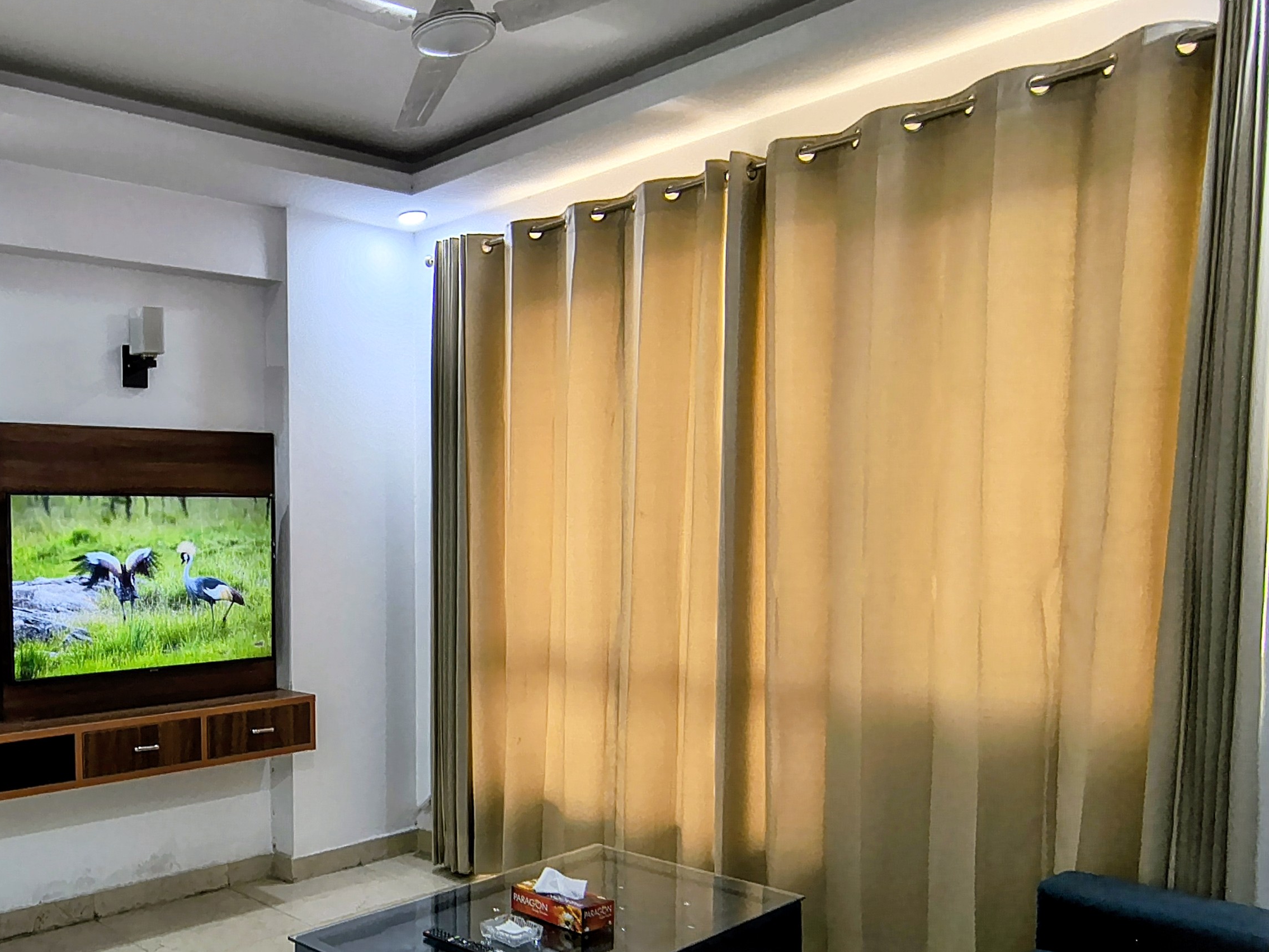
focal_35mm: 22
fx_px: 807
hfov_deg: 66.3
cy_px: 616
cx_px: 186
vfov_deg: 60.0
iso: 292
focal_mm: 2.13
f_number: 2.2
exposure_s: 1/50
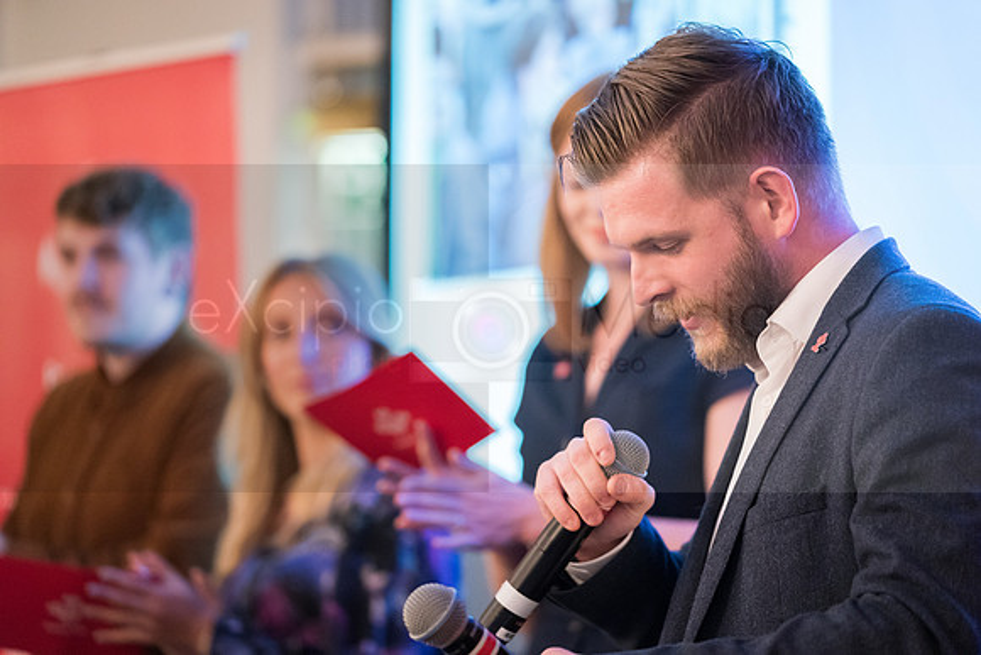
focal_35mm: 133
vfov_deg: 10.3
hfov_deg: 15.4
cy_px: 328
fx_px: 3625
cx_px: 490
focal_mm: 133
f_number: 2.8
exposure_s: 1/100
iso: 6400
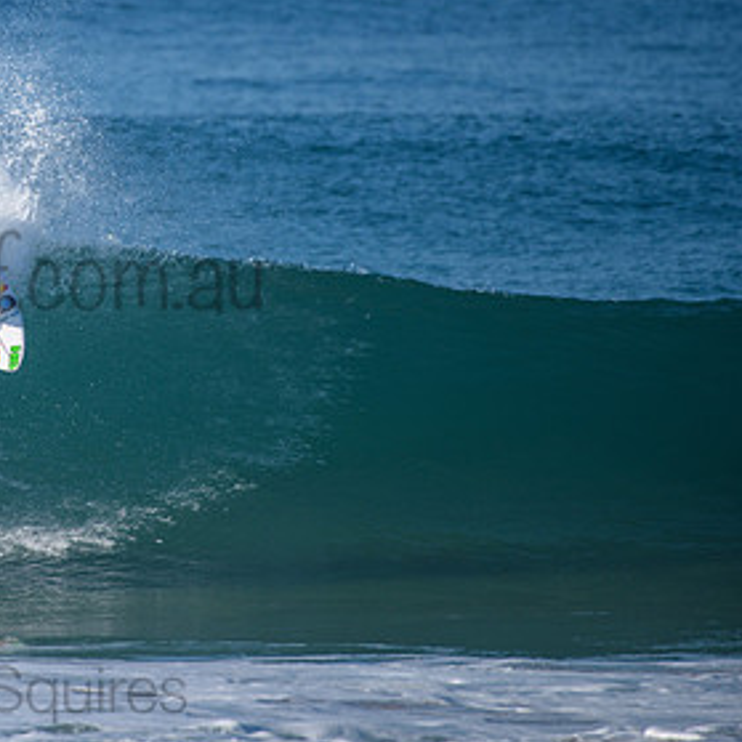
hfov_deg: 2.0
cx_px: -19
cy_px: 249
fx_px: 21389
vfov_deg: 2.0
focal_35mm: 882
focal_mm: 500
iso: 200
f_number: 5.6
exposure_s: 1/2000
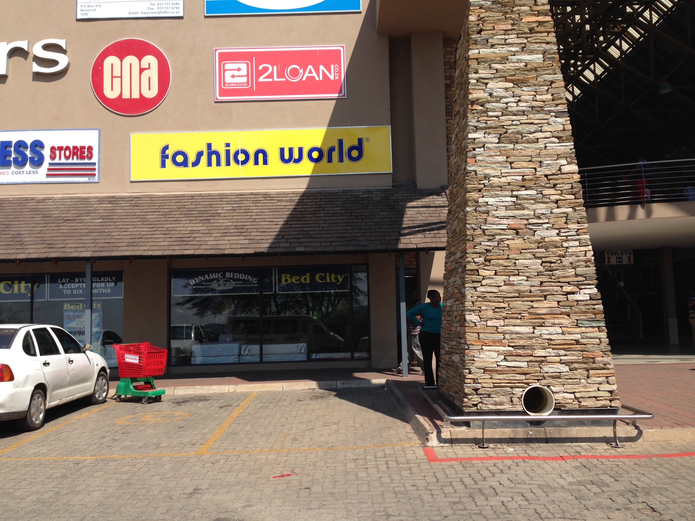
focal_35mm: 33
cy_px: 260
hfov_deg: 55.4
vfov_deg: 42.9
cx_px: 348
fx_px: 663
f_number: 2.4
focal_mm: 4.12
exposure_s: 1/1323
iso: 50
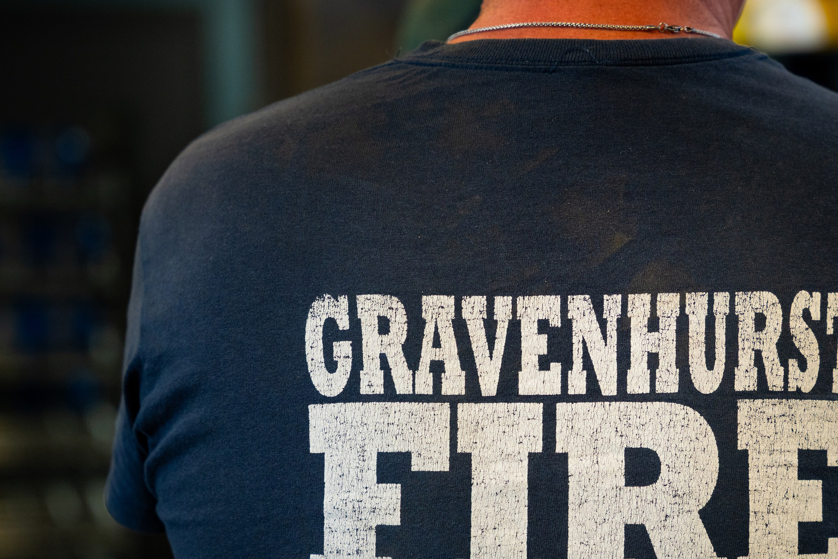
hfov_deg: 18.0
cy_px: 345
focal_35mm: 113
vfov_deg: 12.1
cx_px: 577
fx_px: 2630
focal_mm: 70
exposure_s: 1/200
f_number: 2.8
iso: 500
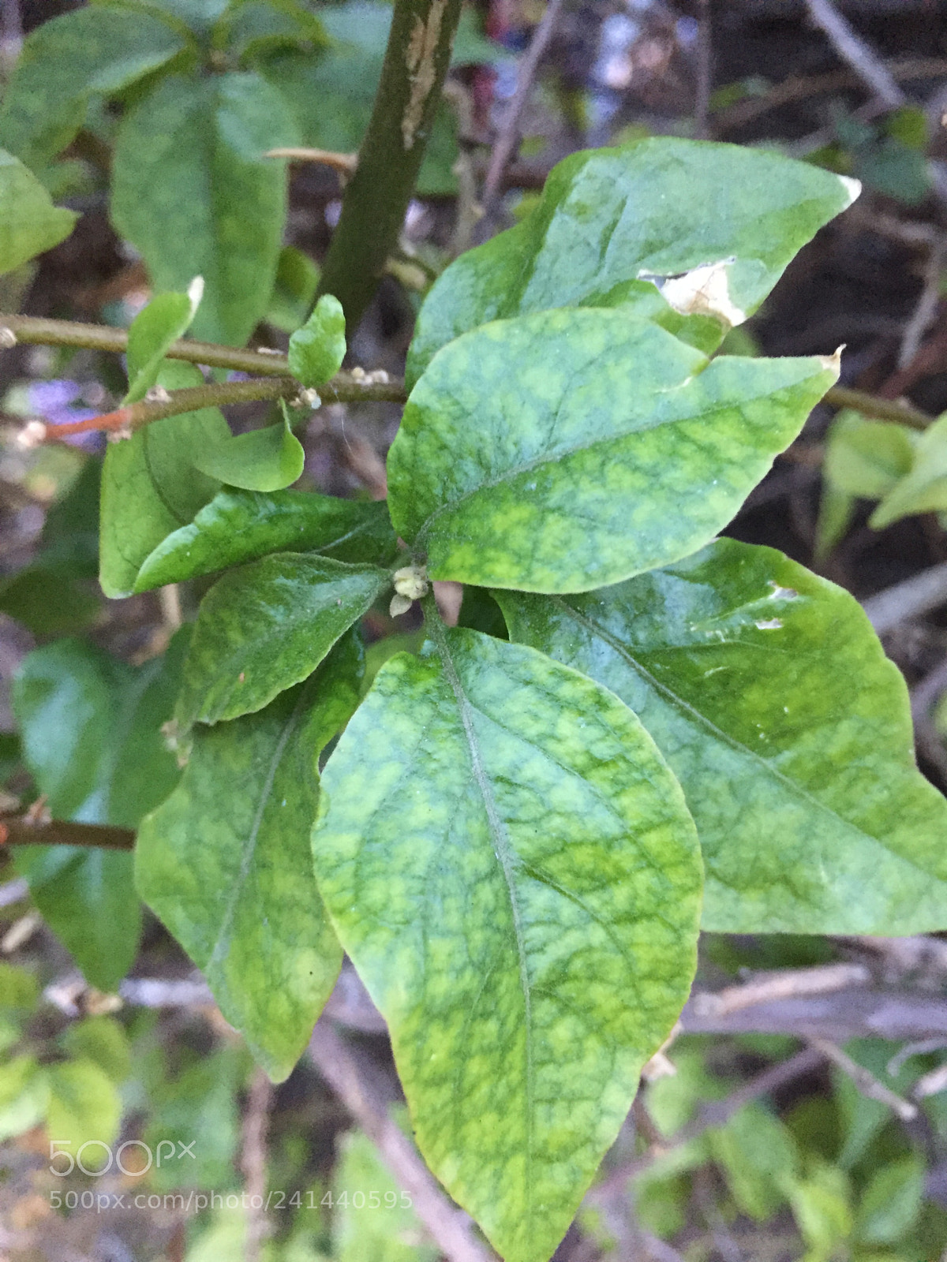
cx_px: 474
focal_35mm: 29
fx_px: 1058
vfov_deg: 61.7
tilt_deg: -37.1
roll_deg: -1.4
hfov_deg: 48.2
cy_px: 631
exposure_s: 1/17
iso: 320
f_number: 2.2
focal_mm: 4.15
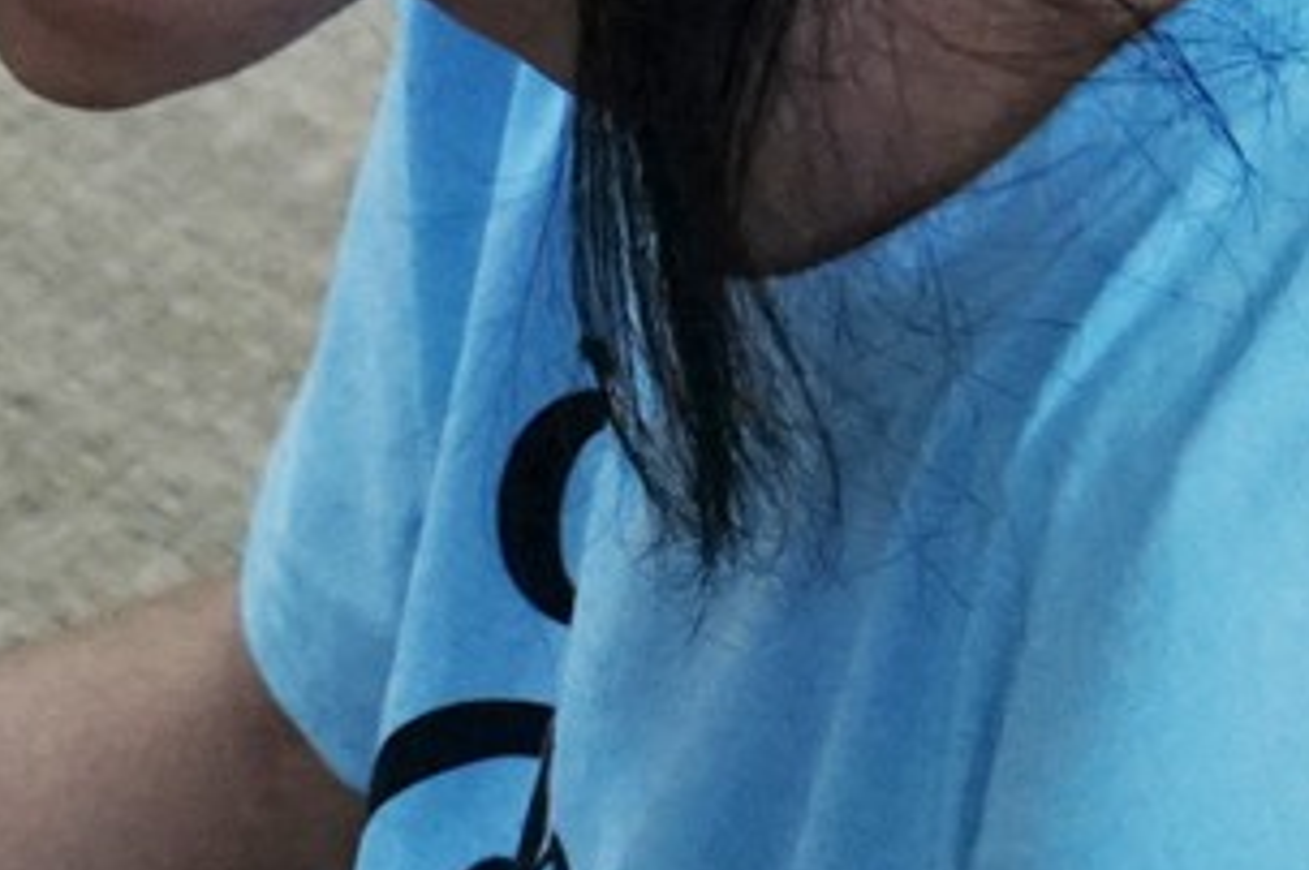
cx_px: -1662
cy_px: 967
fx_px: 11005
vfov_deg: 4.5
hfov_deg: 6.5
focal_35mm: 303
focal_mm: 46
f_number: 5.6
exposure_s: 1/80
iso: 3200
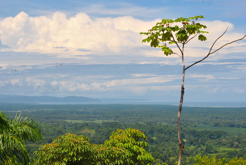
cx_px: 123
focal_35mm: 82
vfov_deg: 16.6
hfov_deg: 24.6
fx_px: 564
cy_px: 82
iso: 100
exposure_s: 1/320
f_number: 9
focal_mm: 55
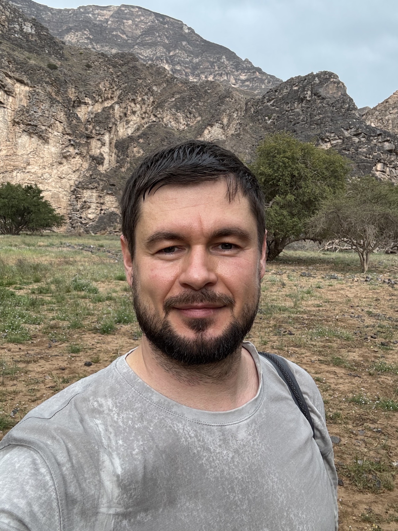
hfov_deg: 46.8
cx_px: 199
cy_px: 266
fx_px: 460
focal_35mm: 30
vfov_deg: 60.0
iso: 50
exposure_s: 1/121
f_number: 1.9
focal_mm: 2.69
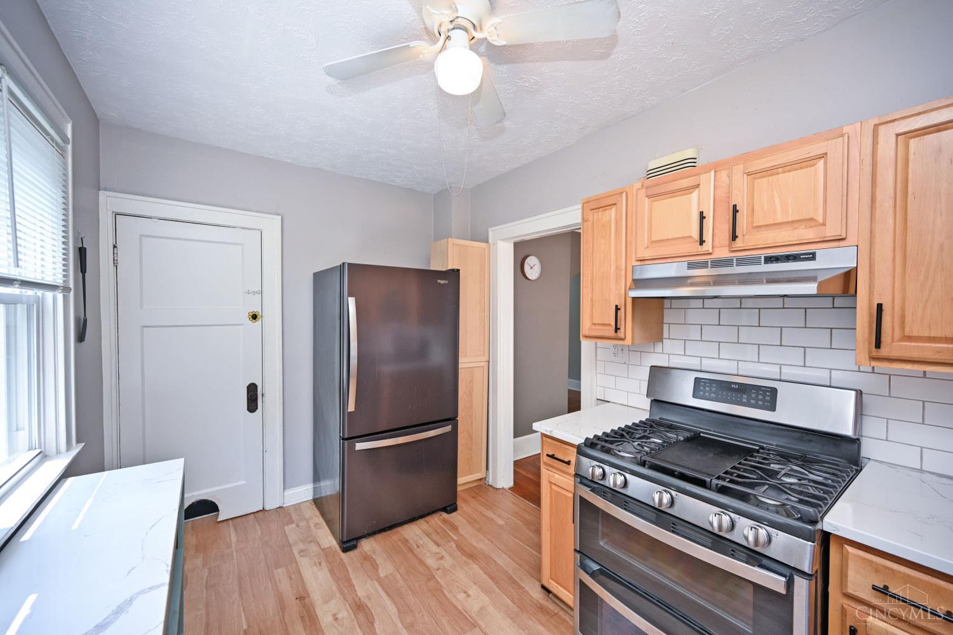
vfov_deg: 81.2
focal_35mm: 14
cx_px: 476
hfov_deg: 104.3
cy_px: 318
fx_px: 371
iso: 200
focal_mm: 14
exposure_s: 1/60
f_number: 4
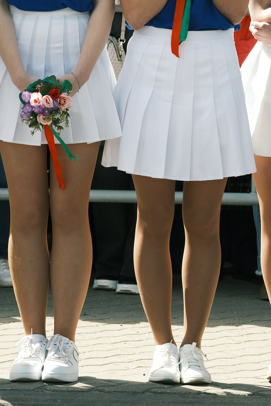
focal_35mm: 325
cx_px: 201
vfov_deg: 6.3
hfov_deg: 4.2
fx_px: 3670
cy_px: 75
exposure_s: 1/200
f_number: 8
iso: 200
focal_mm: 122.5
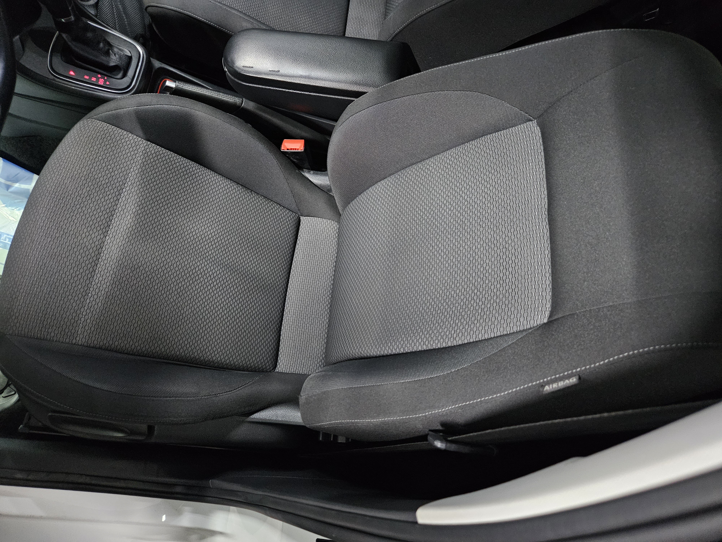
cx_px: 361
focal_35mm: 23
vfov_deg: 58.9
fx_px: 480
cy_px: 271
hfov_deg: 73.9
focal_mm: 5.4
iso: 1000
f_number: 1.8
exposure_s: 1/24
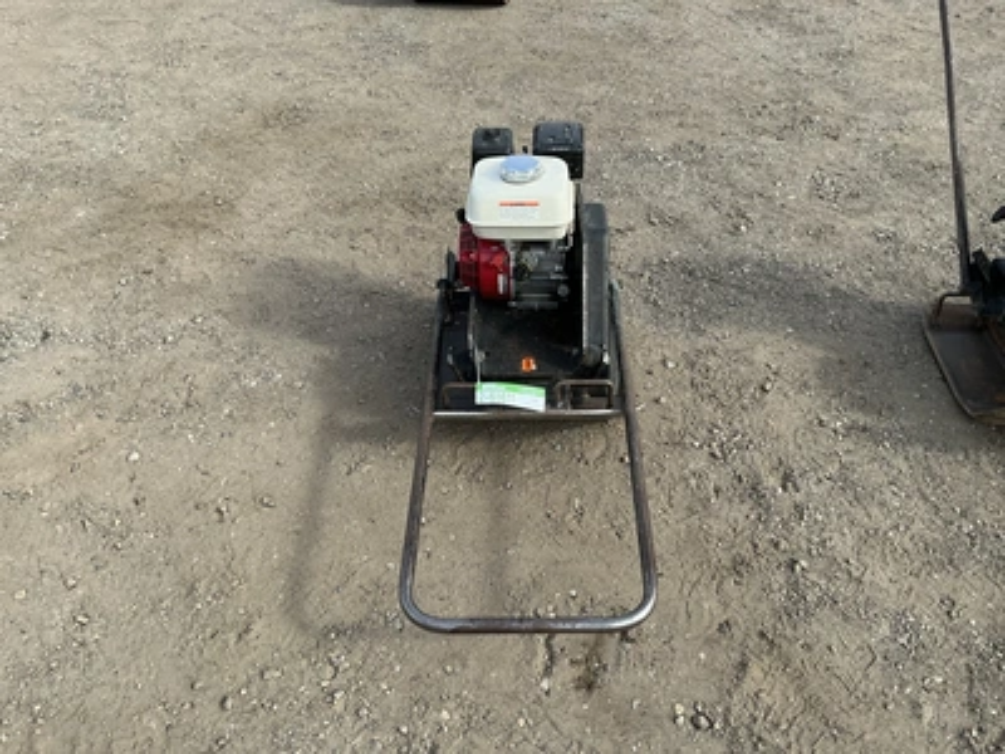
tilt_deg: -37.4
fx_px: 813
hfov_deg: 63.4
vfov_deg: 49.7
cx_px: 502
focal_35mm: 28
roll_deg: +1.7
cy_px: 377
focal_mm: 3
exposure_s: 1/829
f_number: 1.8
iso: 25
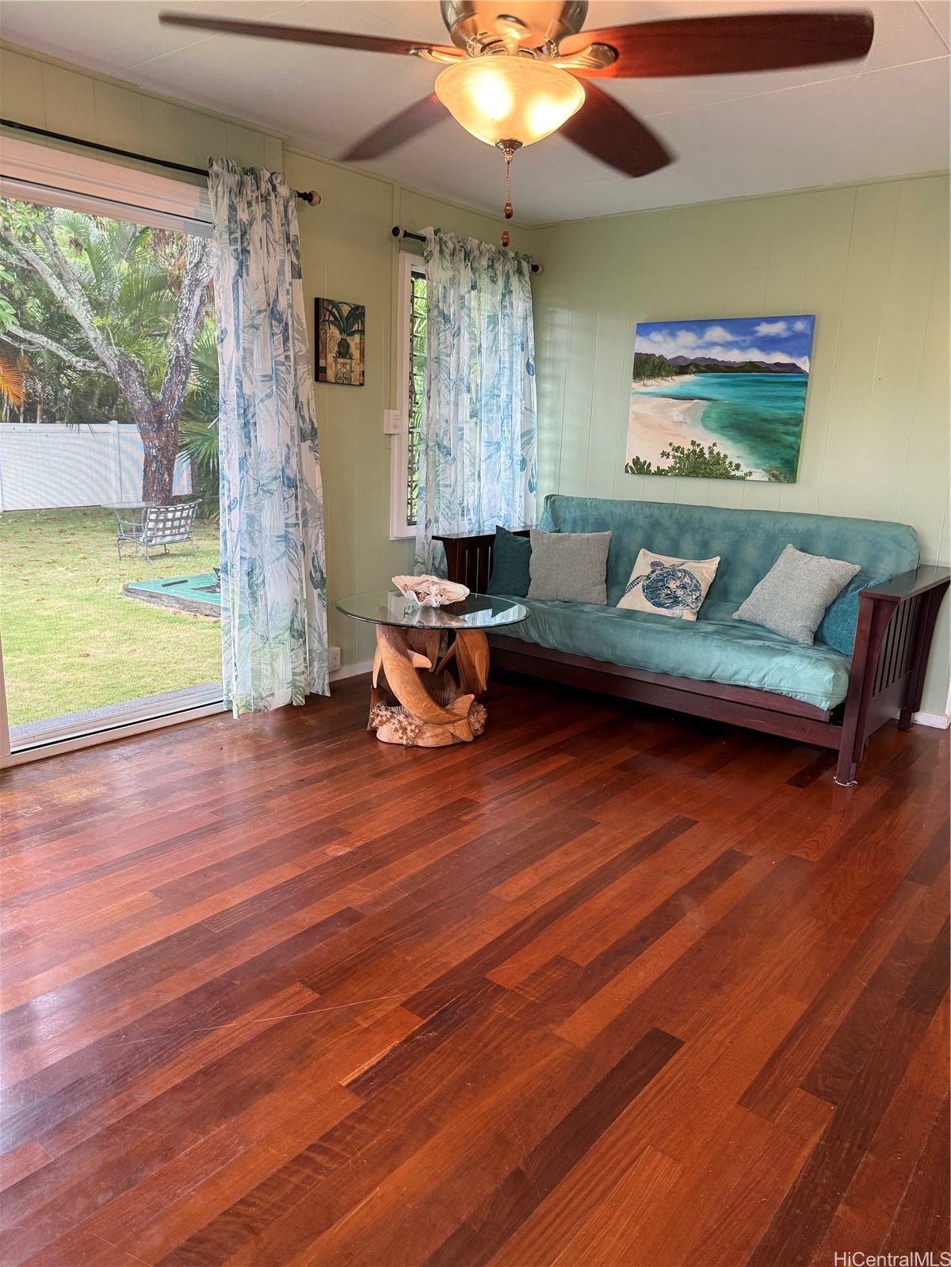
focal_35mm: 24
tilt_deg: -13.5
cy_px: 634
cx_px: 476
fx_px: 879
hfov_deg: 56.8
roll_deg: -3.3
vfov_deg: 71.6
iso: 200
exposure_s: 1/60
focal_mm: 6.76
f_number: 1.78
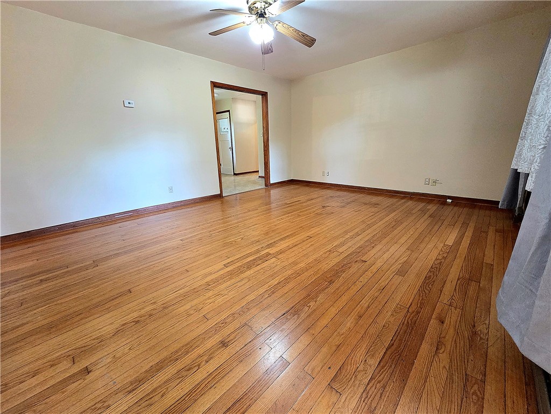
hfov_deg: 106.2
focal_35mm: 13
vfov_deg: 89.9
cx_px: 276
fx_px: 207
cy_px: 207
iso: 400
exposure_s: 1/60.2
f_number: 2.2
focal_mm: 2.2
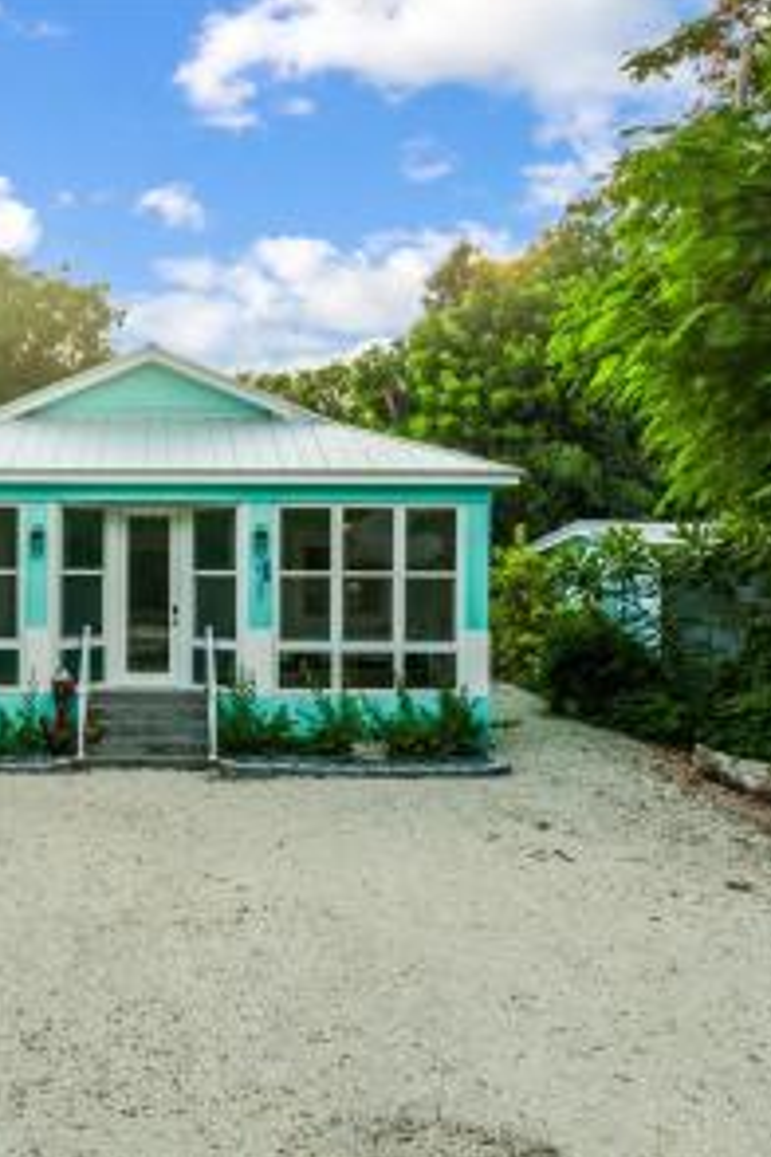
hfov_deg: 37.4
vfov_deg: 55.8
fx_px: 1092
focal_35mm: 34
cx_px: 144
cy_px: 578
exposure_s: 1/120
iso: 100
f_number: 8
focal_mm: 12.29
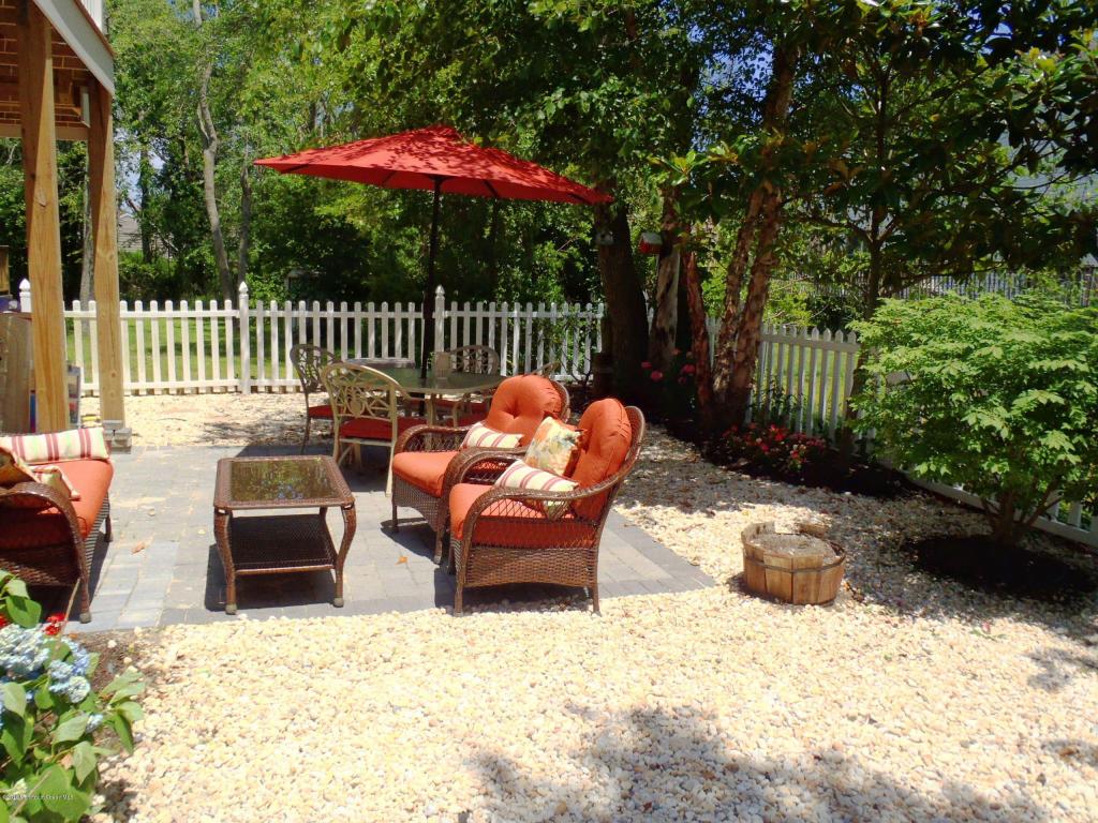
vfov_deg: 49.7
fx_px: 888
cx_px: 549
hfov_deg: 63.4
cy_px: 412
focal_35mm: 28
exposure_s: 1/80
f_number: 10
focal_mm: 5
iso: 80
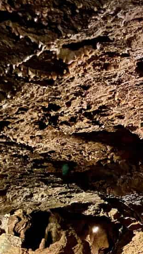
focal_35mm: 63
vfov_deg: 32.5
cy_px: 201
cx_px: 235
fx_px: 424
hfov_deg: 16.7
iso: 1000
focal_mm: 4.2
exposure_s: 1/4
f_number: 1.8
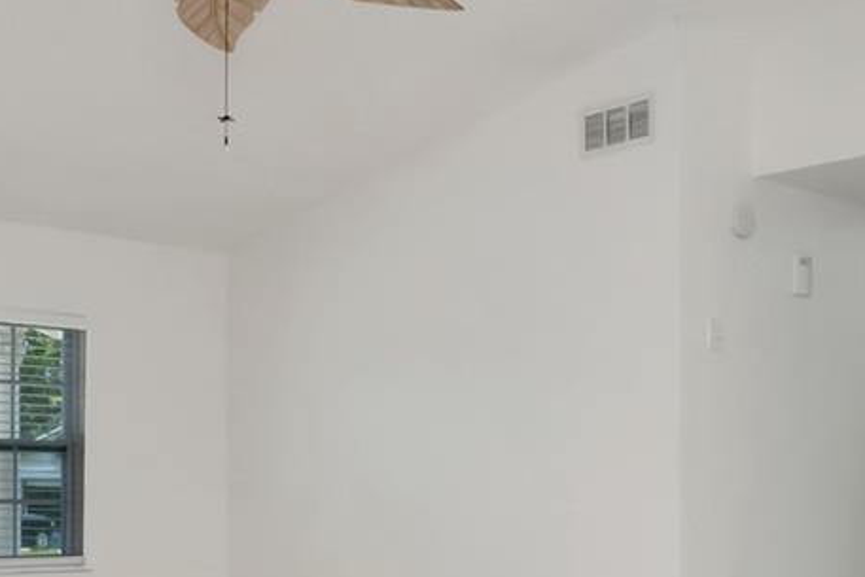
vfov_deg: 23.0
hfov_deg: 34.6
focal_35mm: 58
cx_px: 475
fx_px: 1388
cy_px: 509
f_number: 11
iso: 640
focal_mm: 11
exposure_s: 1/200
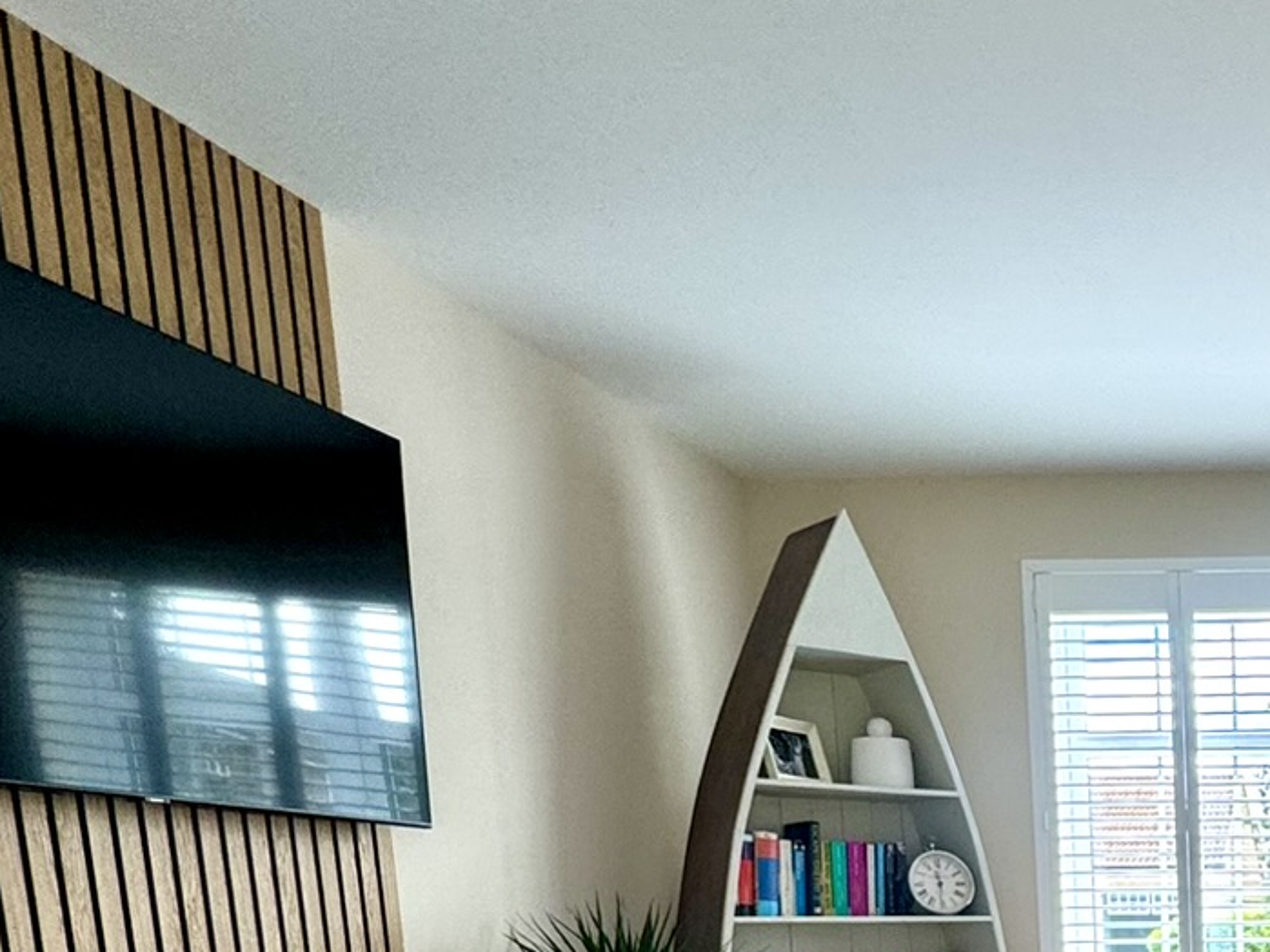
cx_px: 1437
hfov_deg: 37.4
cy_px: 1175
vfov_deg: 29.6
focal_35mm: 41
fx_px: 1504
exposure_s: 1/100
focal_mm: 2.22
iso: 64
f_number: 2.2
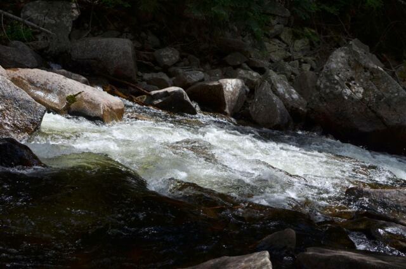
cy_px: 134
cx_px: 203
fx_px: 590
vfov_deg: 25.6
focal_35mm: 52
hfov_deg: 37.9
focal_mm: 35
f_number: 9
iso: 100
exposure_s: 1/320
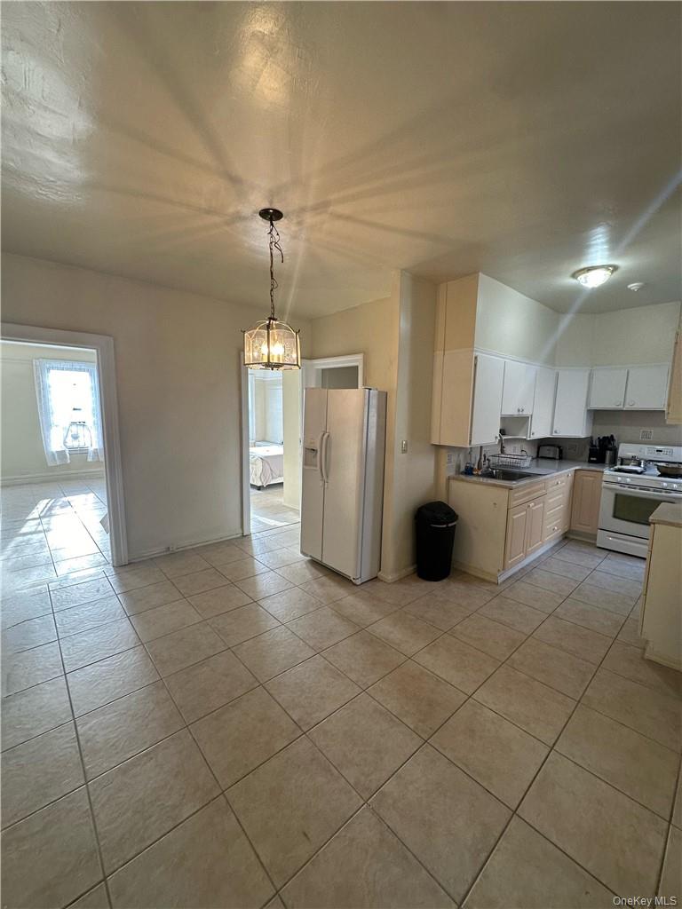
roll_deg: -1.7
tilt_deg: -6.9
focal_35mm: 14
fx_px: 368
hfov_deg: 85.7
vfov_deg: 102.1
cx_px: 341
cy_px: 454
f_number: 2.2
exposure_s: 1/120
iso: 125
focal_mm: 2.22
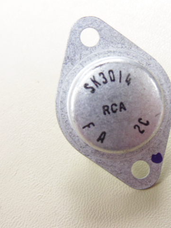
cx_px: 114
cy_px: 114
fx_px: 468
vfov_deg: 27.4
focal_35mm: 71
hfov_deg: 20.6
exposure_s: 1/25
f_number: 3.9
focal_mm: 9.5
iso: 400
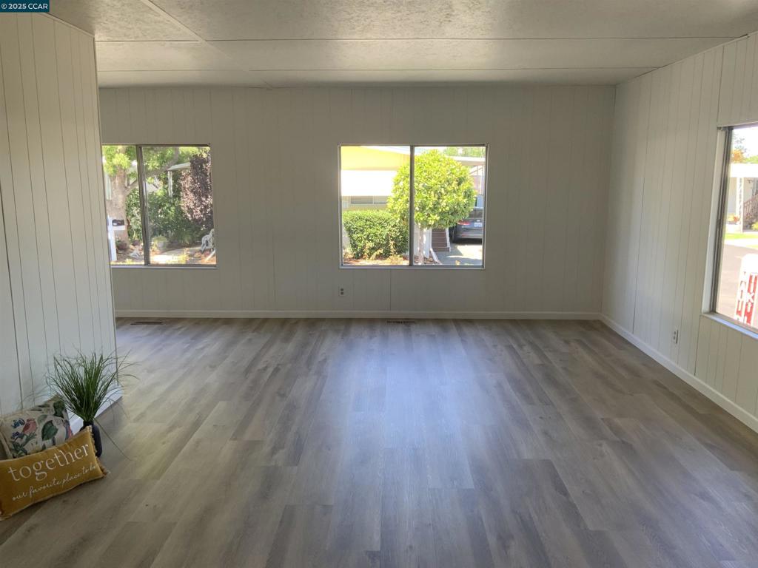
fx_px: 635
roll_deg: +0.4
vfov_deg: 48.2
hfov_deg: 61.7
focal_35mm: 29
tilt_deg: -9.8
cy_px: 284
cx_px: 379
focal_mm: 3
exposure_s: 1/122
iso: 32
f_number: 1.8
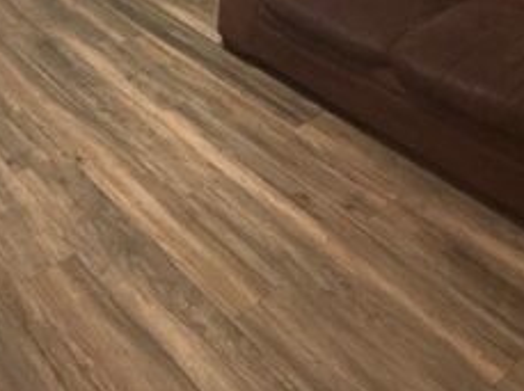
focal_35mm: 49
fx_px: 741
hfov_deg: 38.0
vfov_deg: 24.5
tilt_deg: -15.4
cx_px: 130
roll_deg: -0.7
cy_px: -158
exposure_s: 1/60
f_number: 2.2
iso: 500
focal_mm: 2.22
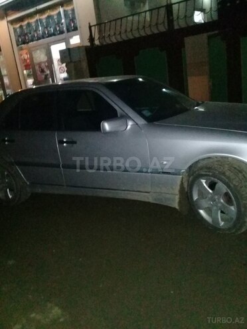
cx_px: 124
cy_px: 164
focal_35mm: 31
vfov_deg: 58.4
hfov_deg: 45.4
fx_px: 295
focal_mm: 3.3
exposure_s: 1/15
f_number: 2.2
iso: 1250
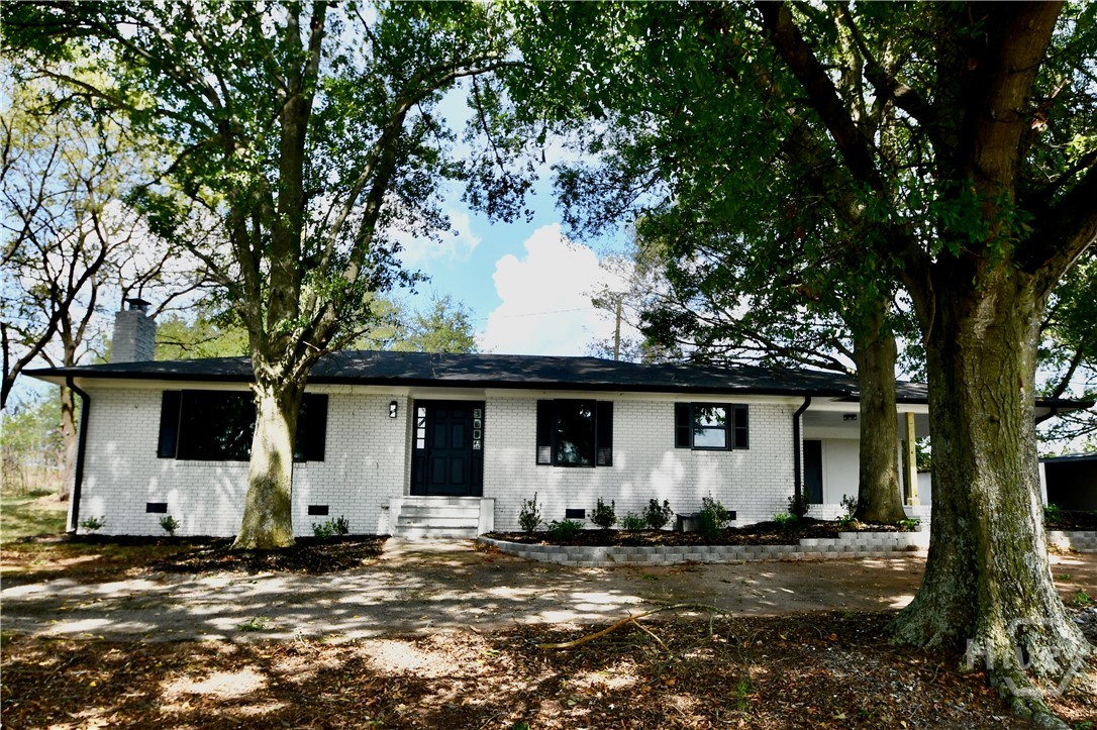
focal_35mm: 19
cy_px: 365
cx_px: 548
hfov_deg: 86.9
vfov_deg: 64.5
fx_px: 579
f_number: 6.3
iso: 200
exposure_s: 1/250
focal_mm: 13
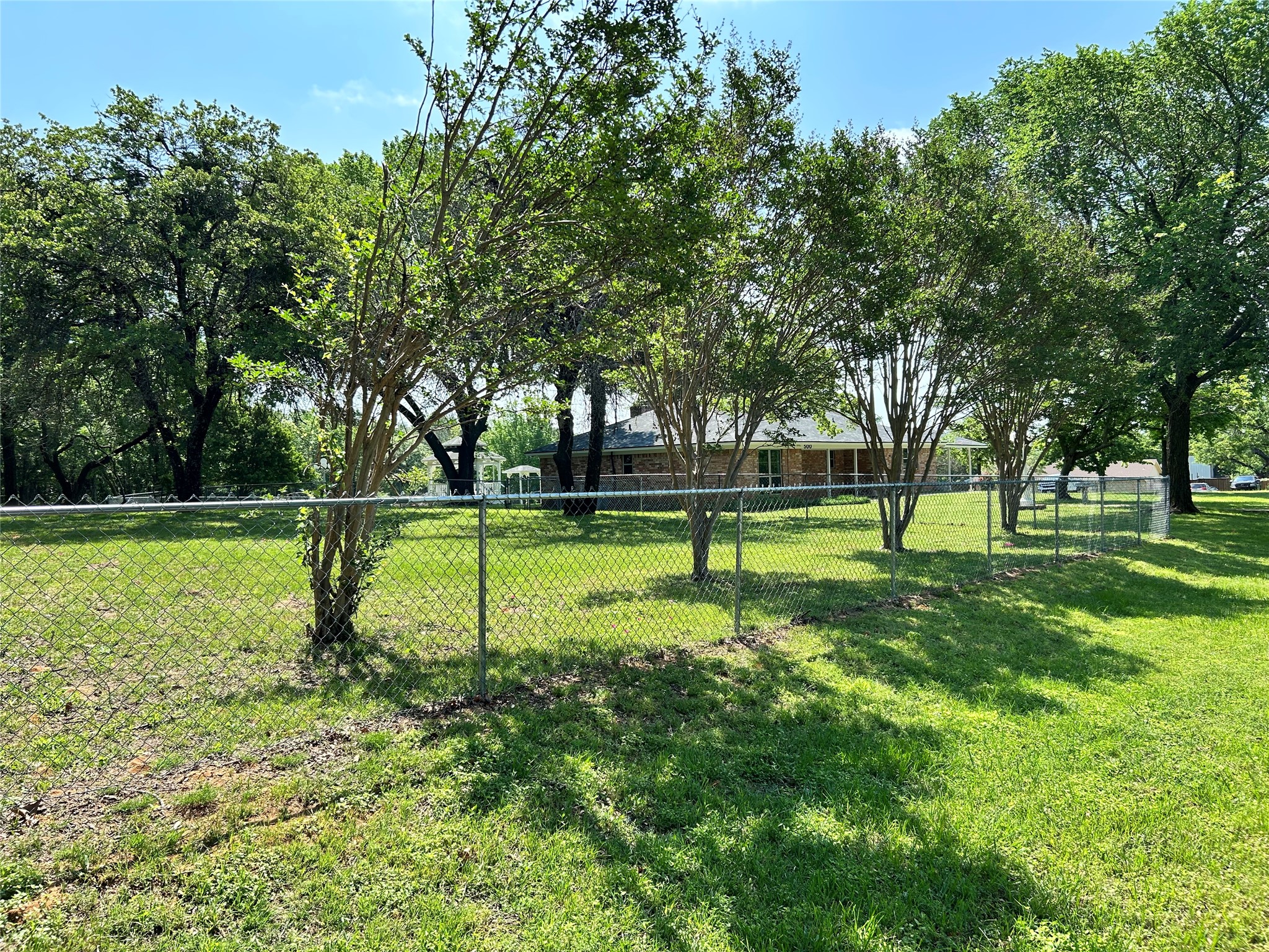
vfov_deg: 53.1
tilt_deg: -0.3
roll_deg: +2.6
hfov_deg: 67.3
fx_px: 953
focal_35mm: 26
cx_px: 634
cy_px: 476
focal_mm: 5.7
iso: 50
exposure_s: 1/1488
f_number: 1.5
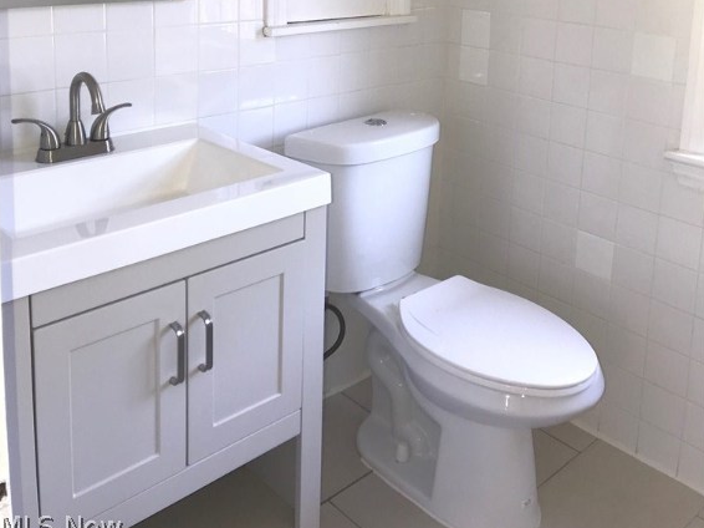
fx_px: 772
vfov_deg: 35.8
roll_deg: -2.2
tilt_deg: -10.0
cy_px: 68
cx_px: 351
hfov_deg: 49.0
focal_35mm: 38
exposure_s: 1/43
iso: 20
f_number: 1.8
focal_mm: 3.99
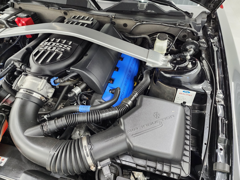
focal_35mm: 23
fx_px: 159
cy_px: 90
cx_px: 120
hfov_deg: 73.9
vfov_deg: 58.9
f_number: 1.8
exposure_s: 1/120
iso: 800
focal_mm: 6.4
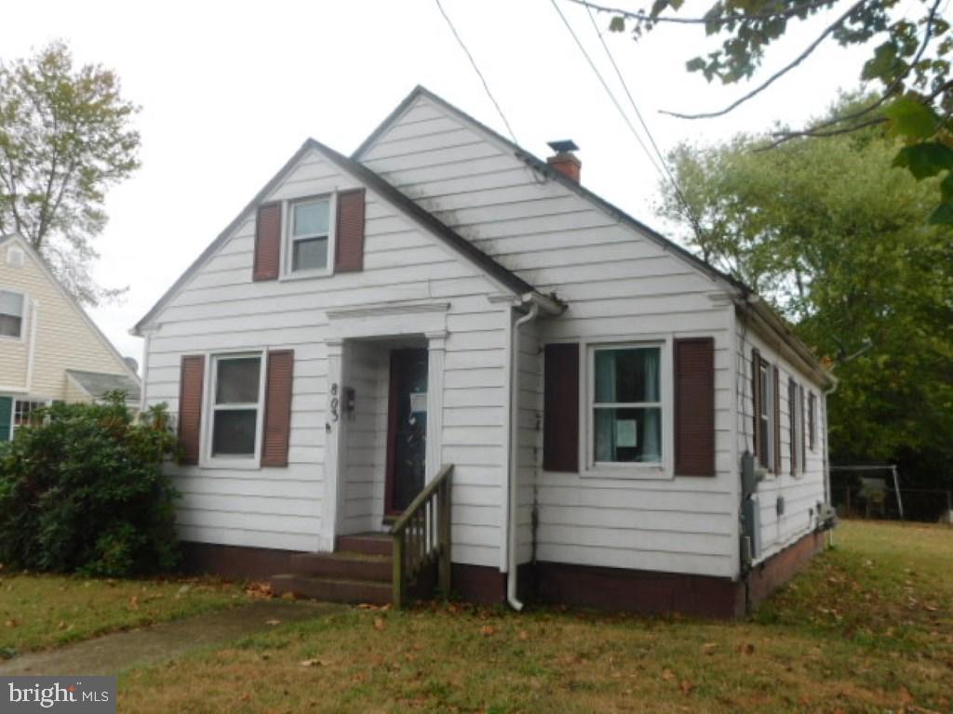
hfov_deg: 60.0
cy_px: 357
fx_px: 826
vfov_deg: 46.8
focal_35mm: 30
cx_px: 476
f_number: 3.2
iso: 125
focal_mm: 5.3
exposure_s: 1/250
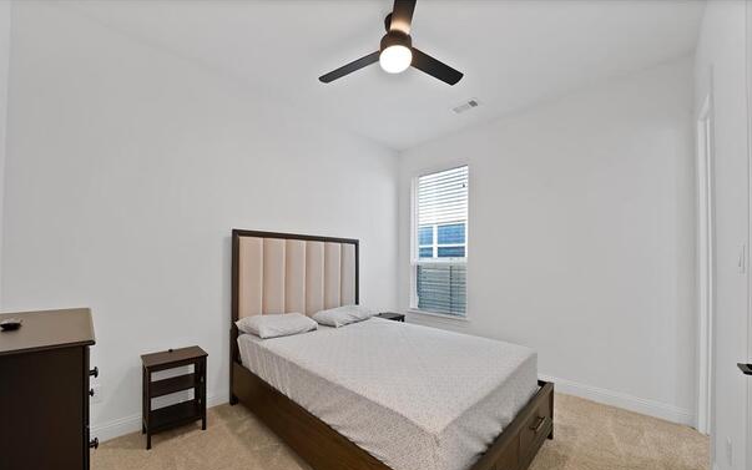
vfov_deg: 82.5
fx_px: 266
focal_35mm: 13
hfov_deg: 109.3
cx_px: 358
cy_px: 264
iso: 640
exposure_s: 1/1.67
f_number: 9
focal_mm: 12
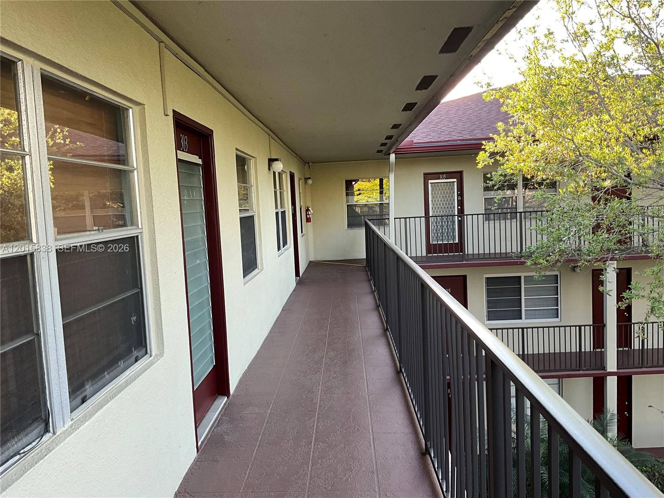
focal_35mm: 29
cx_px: 332
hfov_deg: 61.7
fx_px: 556
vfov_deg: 48.2
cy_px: 249
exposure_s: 1/120
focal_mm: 3
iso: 50
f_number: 1.8
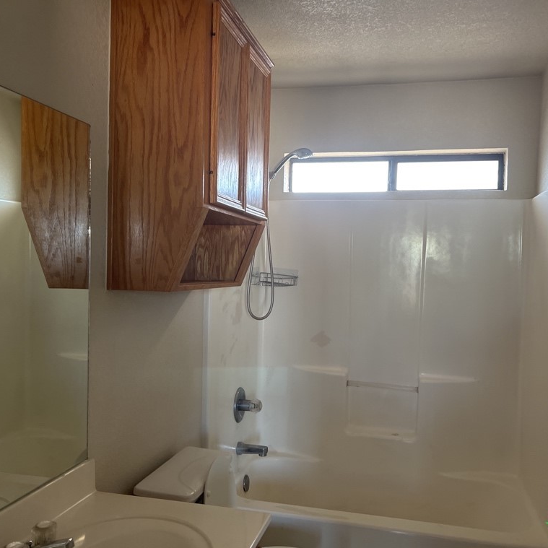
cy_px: 271
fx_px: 555
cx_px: 282
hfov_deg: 52.5
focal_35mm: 31
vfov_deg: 52.5
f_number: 1.5
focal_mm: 5.7
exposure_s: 1/61
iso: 125
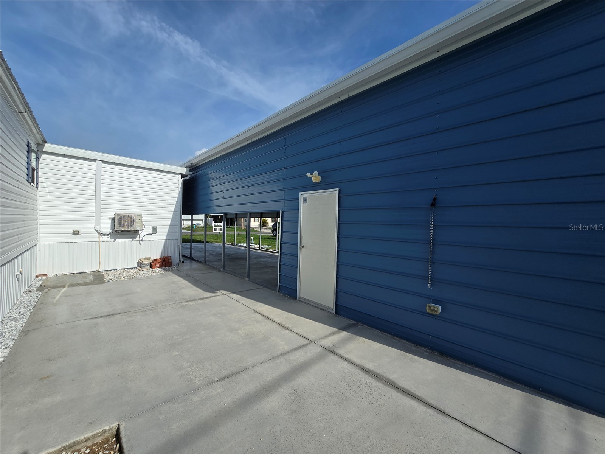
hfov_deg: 106.2
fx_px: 227
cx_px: 302
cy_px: 227
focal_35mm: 13
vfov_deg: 89.9
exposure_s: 1/3418
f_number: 2.2
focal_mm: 2.2
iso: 50
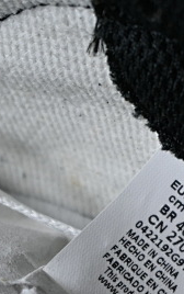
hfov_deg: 5.7
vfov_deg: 9.1
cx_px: 211
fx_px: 1825
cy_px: 284
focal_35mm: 228
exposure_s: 1/160
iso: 400
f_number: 6.3
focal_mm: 50
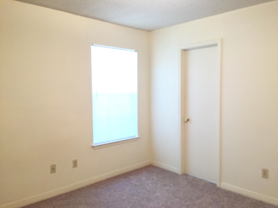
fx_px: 233
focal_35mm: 29
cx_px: 139
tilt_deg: -4.1
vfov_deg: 48.2
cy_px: 104
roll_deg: -0.3
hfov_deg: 61.7
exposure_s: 1/30
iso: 200
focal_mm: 4.15
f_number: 2.2
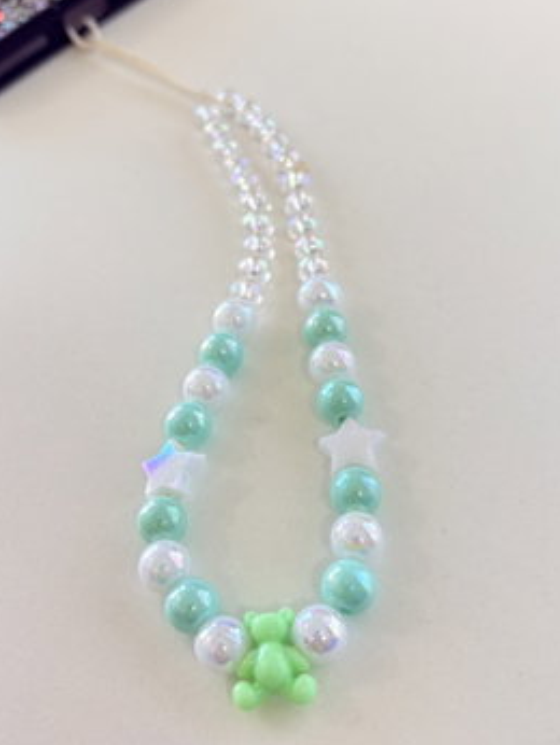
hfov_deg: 36.0
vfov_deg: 46.6
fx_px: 862
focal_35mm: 40
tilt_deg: -52.4
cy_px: 322
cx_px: 278
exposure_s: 1/122
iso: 40
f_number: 1.6
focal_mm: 5.96
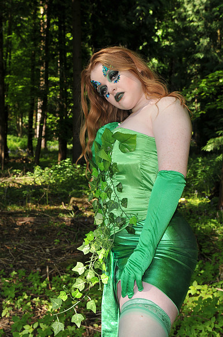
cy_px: 168
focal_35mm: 60
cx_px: 112
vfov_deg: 33.4
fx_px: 559
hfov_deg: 22.6
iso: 200
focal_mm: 40
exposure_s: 1/100
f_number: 8
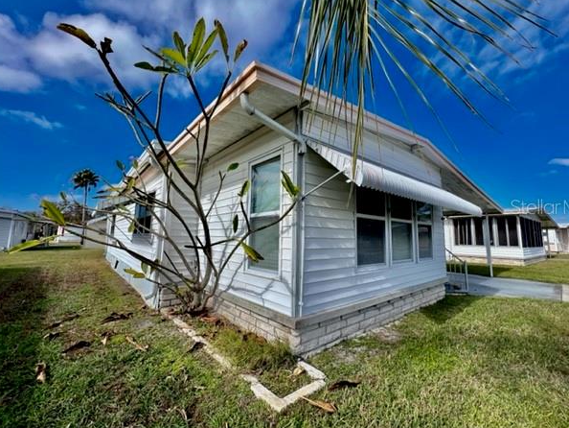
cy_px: 206
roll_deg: -0.3
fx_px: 230
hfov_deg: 102.0
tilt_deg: +6.3
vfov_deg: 85.7
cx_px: 294
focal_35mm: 14
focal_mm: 1.57
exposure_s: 1/2179
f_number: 1.8
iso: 32
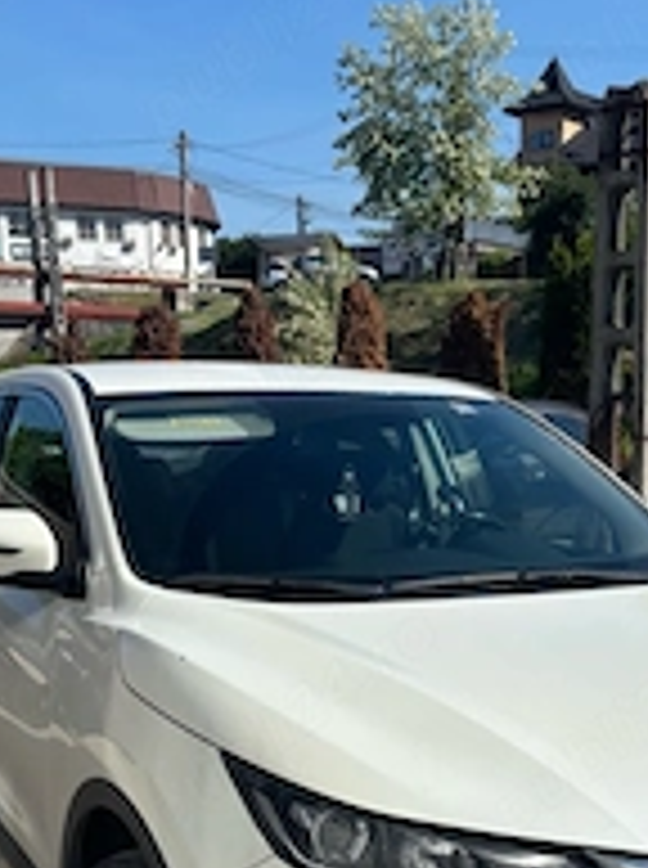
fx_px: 1352
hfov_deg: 26.9
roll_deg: -0.1
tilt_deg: -15.6
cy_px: 778
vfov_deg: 33.7
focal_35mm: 54
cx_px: 378
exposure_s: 1/5952
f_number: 1.6
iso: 50
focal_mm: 5.96
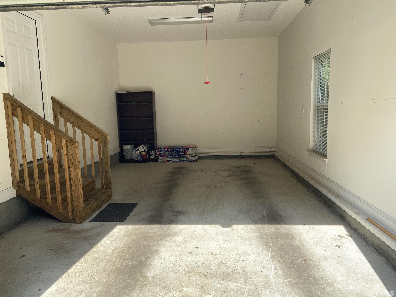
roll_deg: +1.7
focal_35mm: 26
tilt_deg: -6.9
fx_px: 297
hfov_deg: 67.3
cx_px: 198
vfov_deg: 53.1
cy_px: 148
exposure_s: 1/702
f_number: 1.8
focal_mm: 4.25
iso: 32
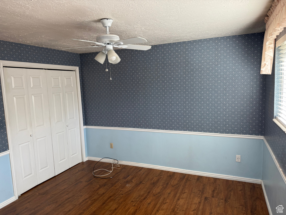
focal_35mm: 24
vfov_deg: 56.8
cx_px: 143
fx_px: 198
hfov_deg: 71.6
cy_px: 108
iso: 100
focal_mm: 6.76
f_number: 1.78
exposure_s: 1/121
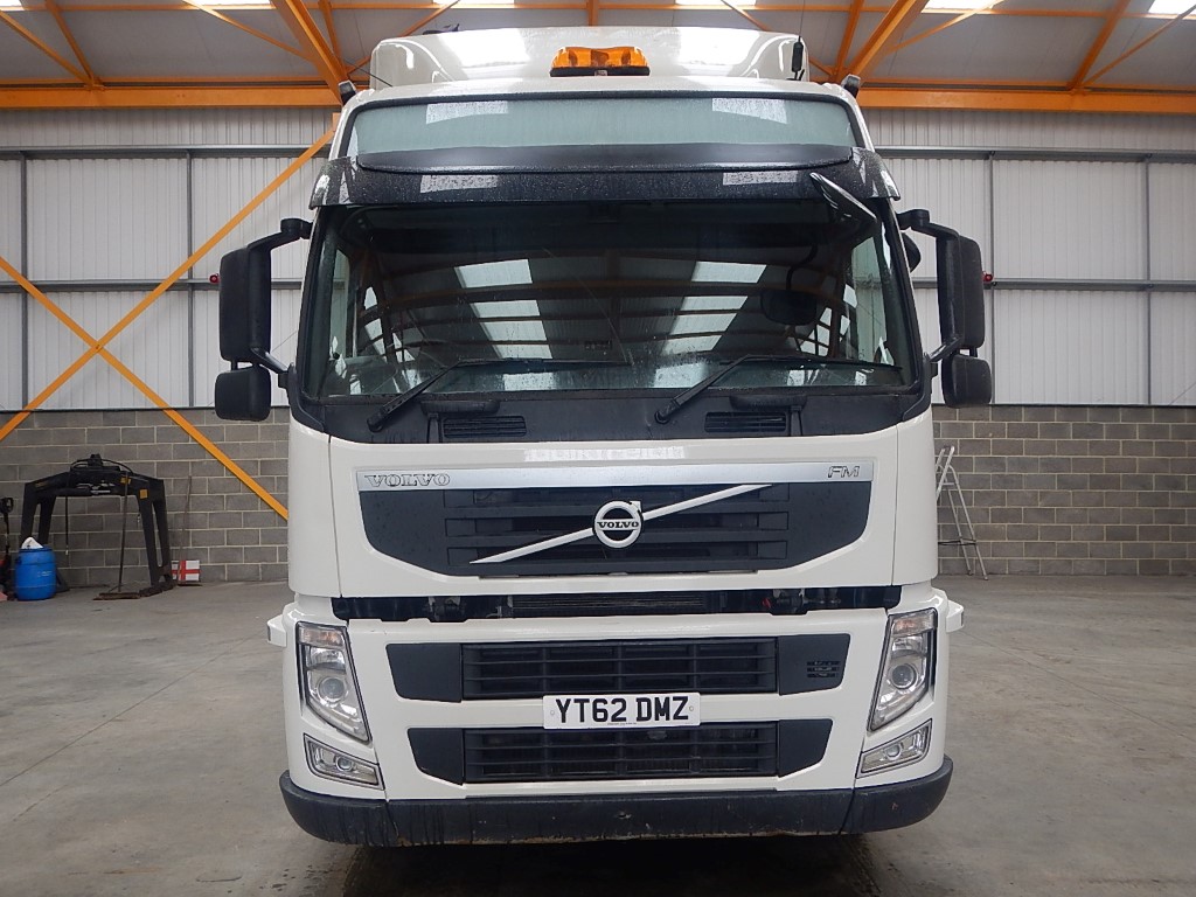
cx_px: 598
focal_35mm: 28
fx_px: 967
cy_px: 448
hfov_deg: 63.4
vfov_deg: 49.7
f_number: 3.9
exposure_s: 1/30
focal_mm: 5
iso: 140
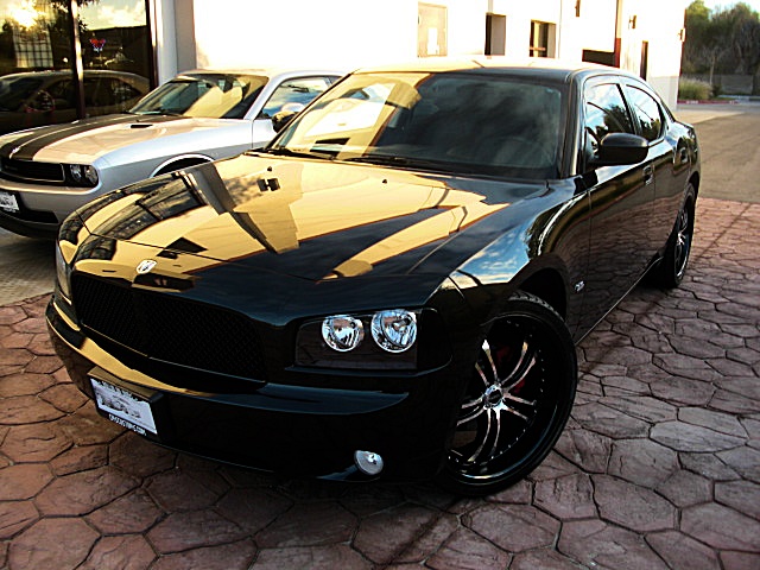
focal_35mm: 36
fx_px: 790
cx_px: 380
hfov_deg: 51.4
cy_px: 285
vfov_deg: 39.7
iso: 50
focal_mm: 6.3
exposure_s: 1/80
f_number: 2.8
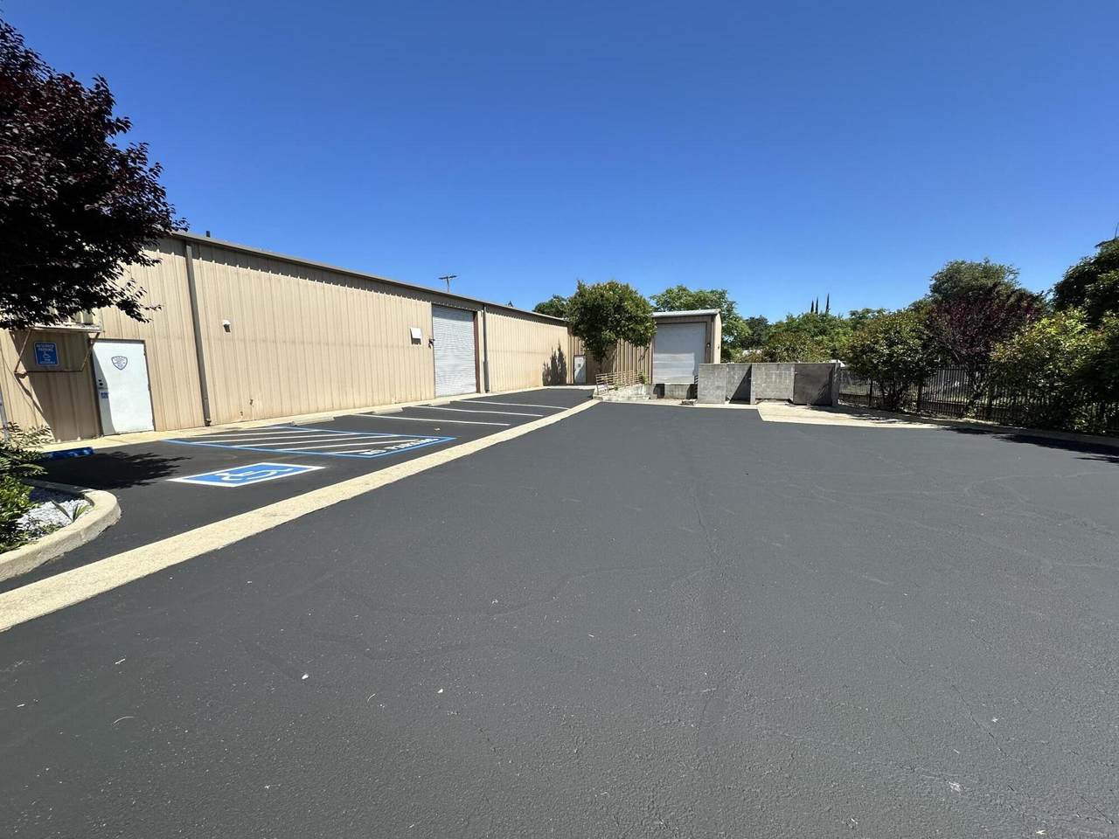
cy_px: 420
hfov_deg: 102.1
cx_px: 560
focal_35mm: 14
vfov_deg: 85.7
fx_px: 453
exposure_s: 1/1887
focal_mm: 2.22
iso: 50
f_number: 2.2
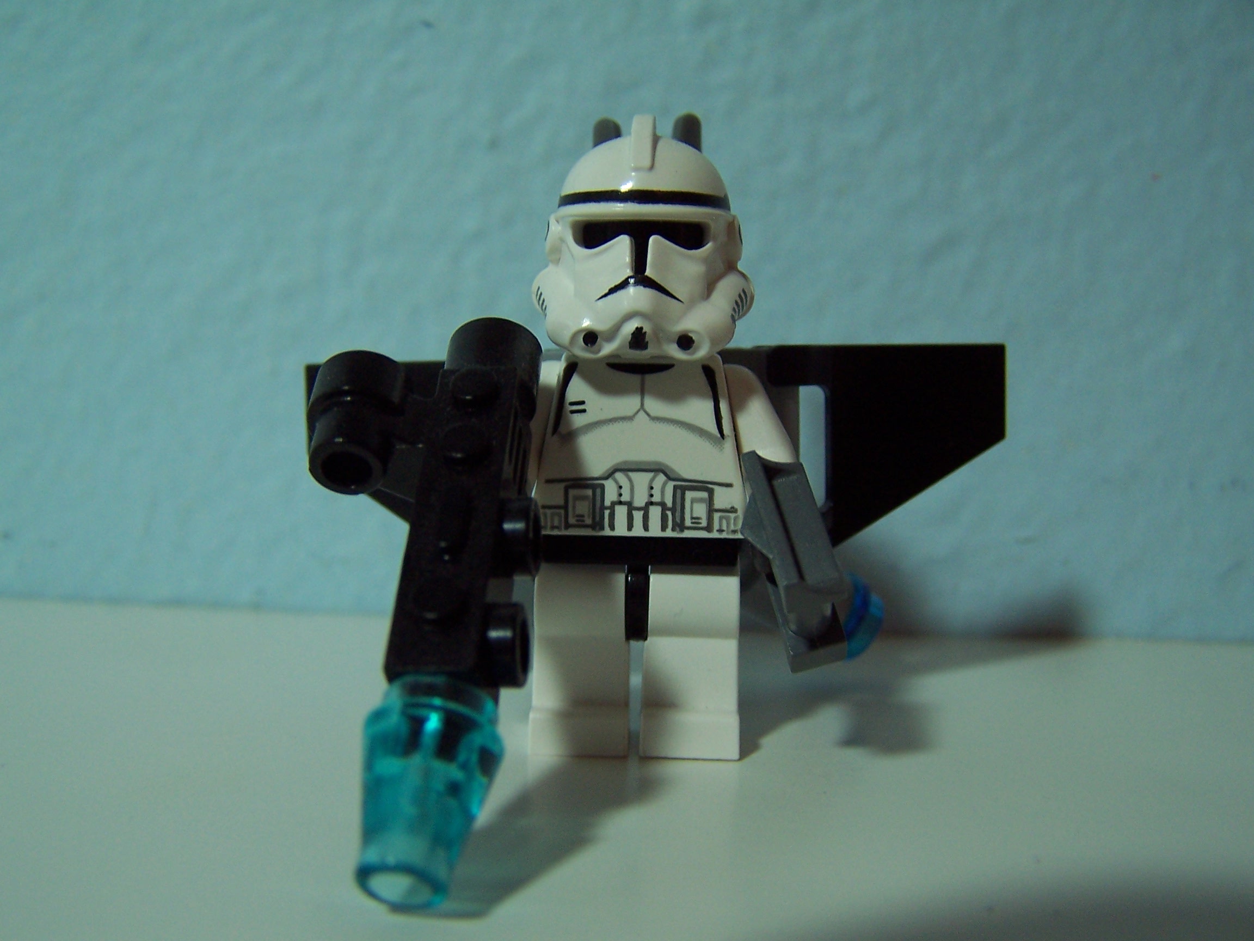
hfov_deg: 49.0
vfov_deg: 37.7
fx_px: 1377
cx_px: 627
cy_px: 470
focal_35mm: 38
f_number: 2.8
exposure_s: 1/30
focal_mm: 6.3
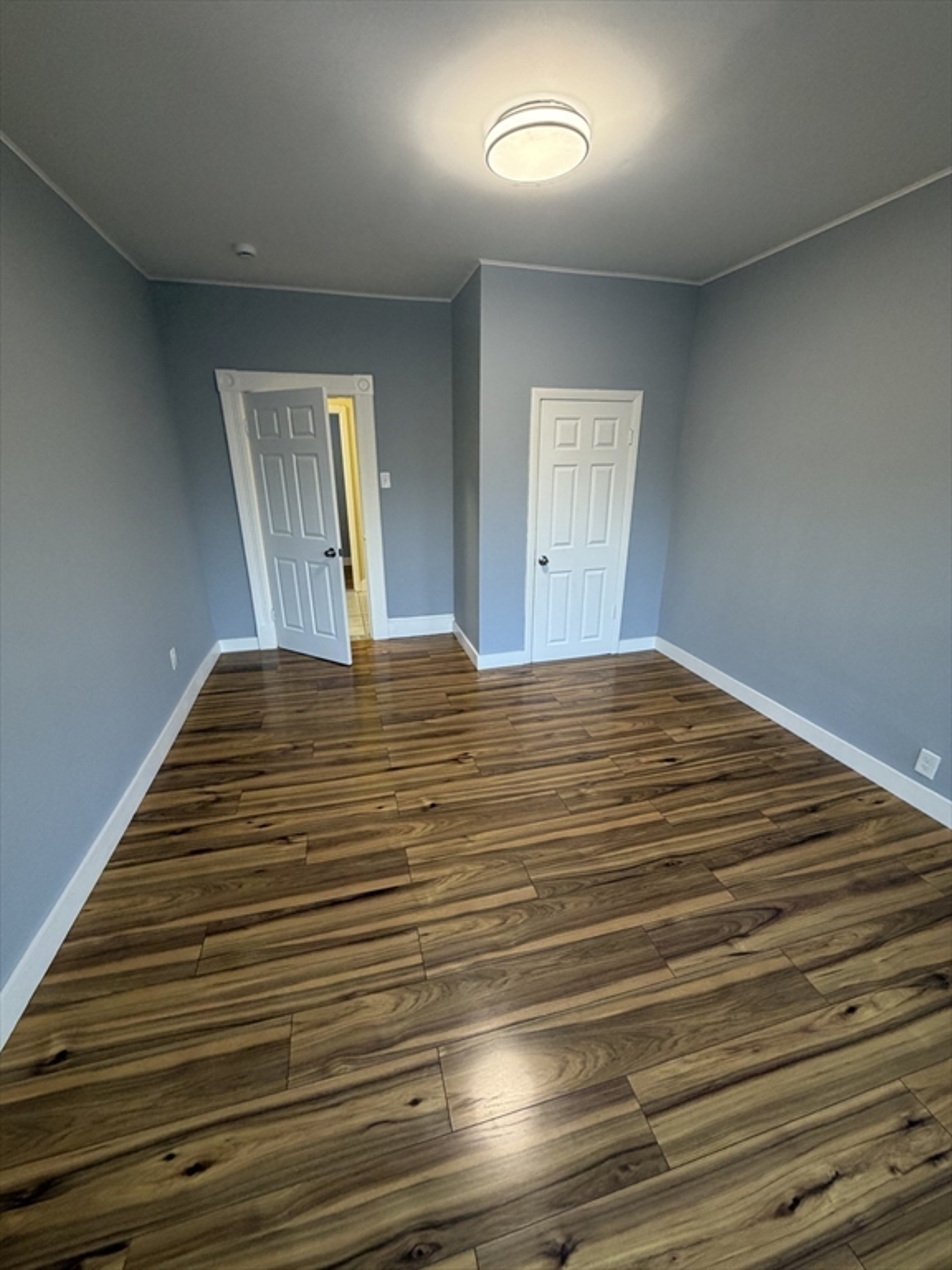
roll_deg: -0.3
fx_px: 513
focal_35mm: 14
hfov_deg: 85.7
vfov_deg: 102.1
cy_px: 635
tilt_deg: -18.7
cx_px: 476
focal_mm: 2.22
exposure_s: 1/60
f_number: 2.2
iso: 250
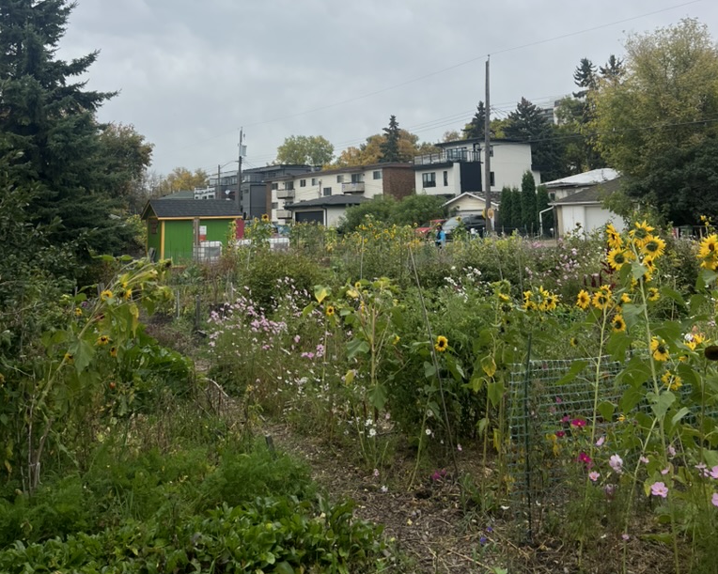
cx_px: 360
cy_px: 120
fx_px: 722
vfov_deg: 41.6
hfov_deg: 52.8
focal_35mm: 34
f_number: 1.5
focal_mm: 5.7
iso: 50
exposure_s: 1/1468
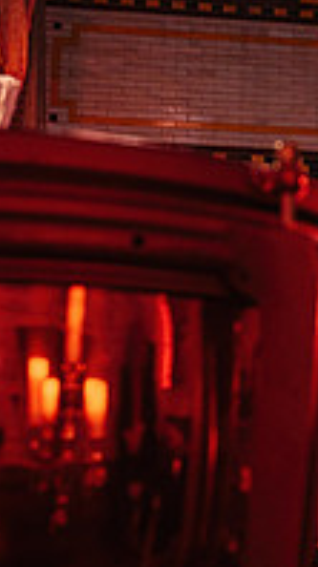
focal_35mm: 86
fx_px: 1292
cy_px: 341
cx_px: 337
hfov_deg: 13.8
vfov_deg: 24.7
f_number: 2.8
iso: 1600
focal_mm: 26
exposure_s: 1/40
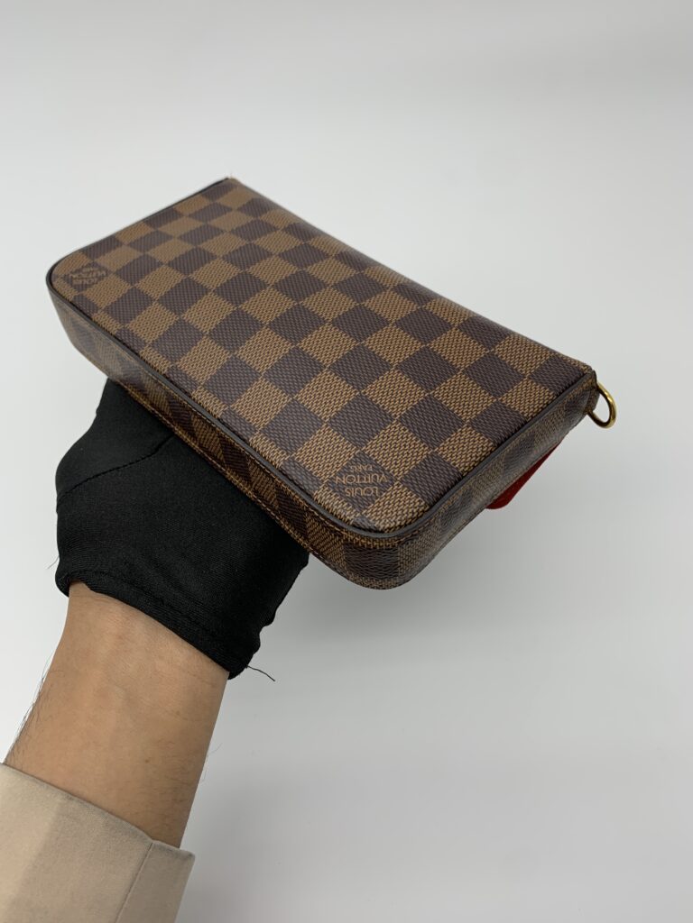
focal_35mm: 26
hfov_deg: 53.1
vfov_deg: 67.3
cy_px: 462
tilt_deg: -53.9
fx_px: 694
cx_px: 346
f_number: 1.8
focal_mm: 4.25
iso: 25
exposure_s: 1/100
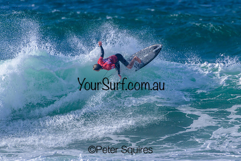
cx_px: 120
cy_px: 80
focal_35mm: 1000
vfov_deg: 1.4
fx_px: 6696
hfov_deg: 2.1
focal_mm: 1000
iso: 800
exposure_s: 1/2500
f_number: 11
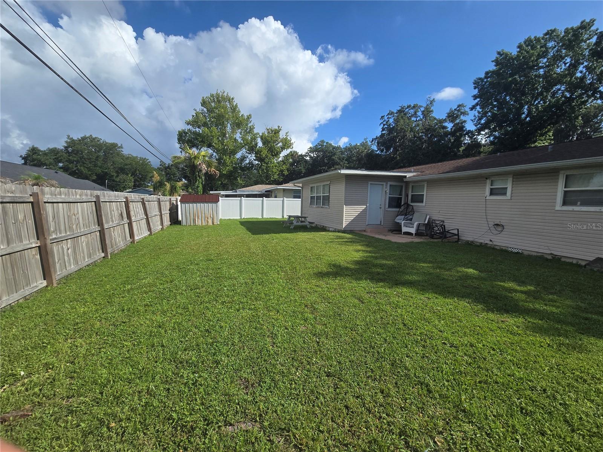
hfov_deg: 106.2
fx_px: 226
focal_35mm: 13
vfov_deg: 89.9
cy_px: 226
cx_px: 302
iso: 50
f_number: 2.2
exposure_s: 1/2745
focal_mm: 2.2
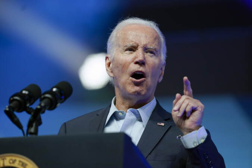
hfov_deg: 10.3
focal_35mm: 200
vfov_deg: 6.9
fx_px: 1400
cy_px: 84
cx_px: 126
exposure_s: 1/400
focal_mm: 200
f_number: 3.2
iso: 2000
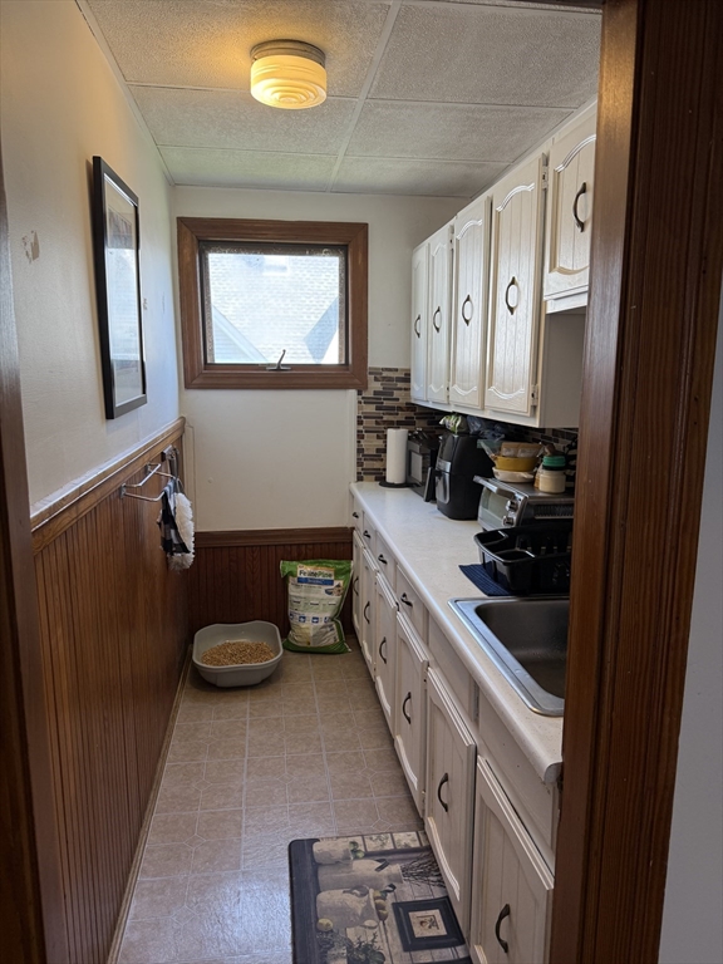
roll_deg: -1.1
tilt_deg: -9.4
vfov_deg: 71.6
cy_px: 482
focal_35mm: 24
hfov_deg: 56.8
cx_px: 362
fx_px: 668
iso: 100
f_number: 1.78
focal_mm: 6.76
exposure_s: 1/60
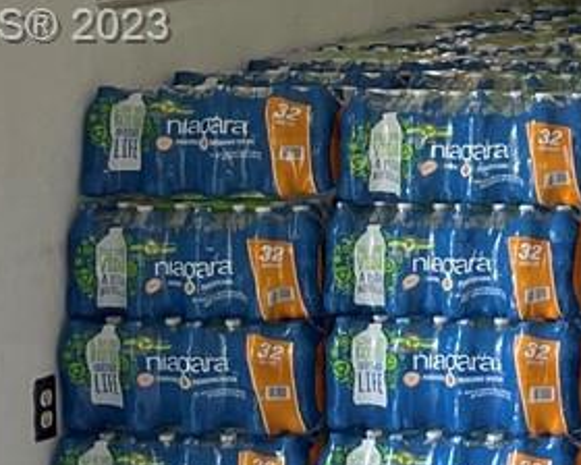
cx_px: 1166
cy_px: 29
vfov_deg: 10.6
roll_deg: +0.5
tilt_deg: -6.3
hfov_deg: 11.9
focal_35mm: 145
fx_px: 2493
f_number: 1.6
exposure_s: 1/121
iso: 100
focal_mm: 5.1
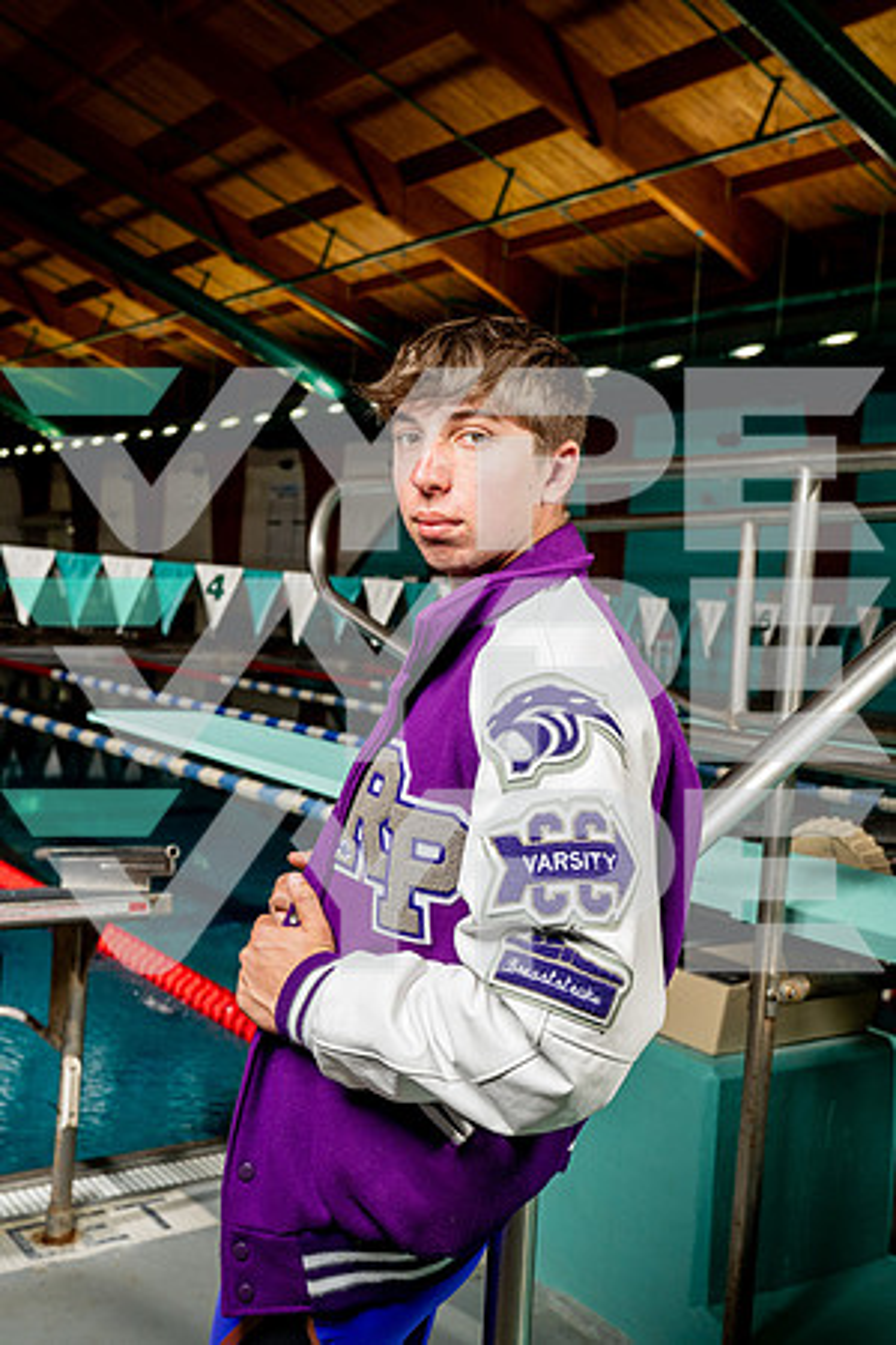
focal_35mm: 39
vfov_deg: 49.6
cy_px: 672
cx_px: 448
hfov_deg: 34.2
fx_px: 1456
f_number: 6.3
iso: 640
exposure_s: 1/250
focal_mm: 39
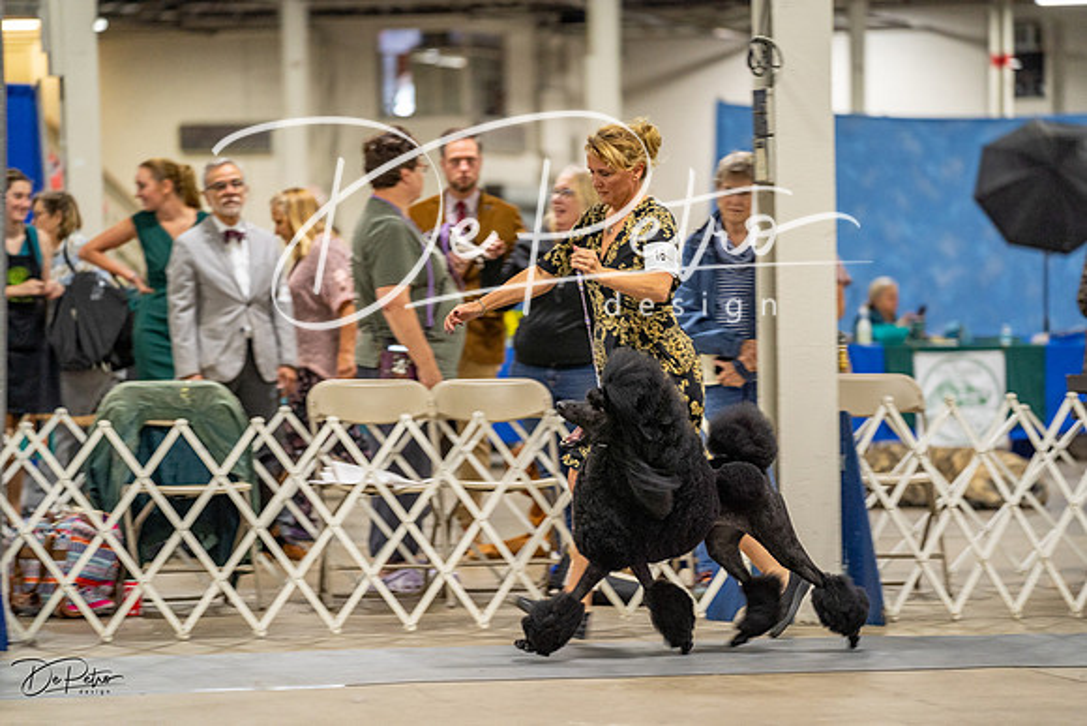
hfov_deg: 13.6
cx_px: 544
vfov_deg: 9.1
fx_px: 4560
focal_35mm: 151
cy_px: 363
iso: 2500
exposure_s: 1/160
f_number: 2.8
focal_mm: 151
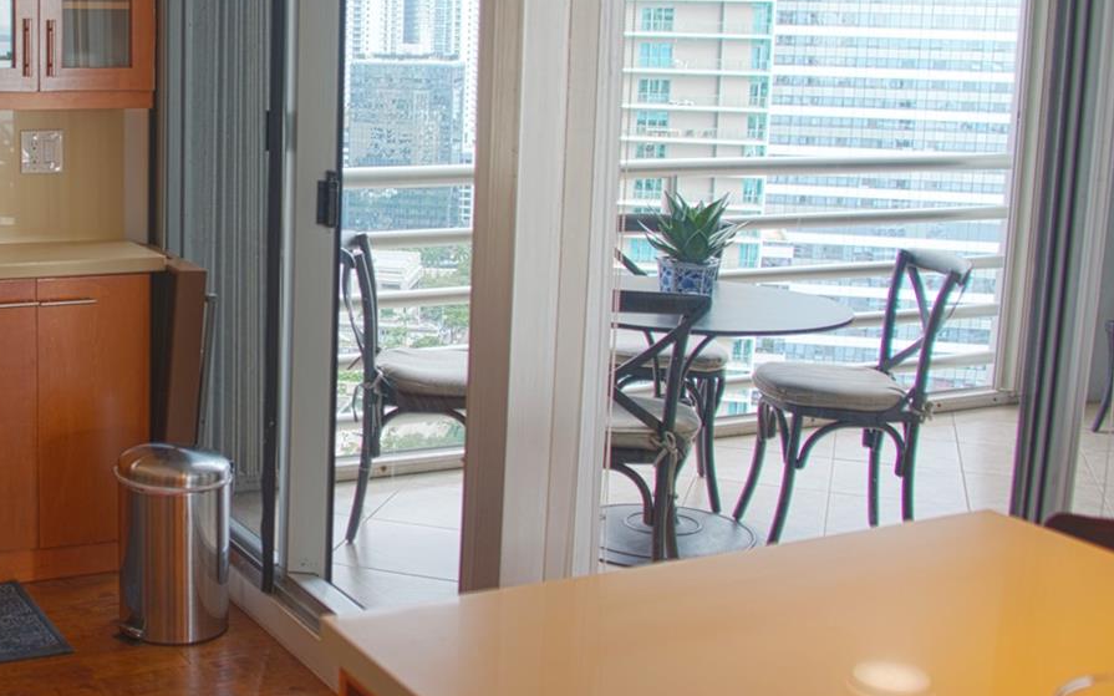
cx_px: 199
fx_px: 1548
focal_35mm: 51
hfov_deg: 37.9
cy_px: 274
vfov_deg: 25.3
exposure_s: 1/60
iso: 100
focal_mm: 28
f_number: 4
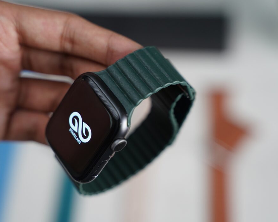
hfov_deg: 23.2
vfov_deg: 18.7
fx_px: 675
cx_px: 107
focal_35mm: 82
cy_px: 113
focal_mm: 64
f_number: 3.5
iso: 1250
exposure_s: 1/90
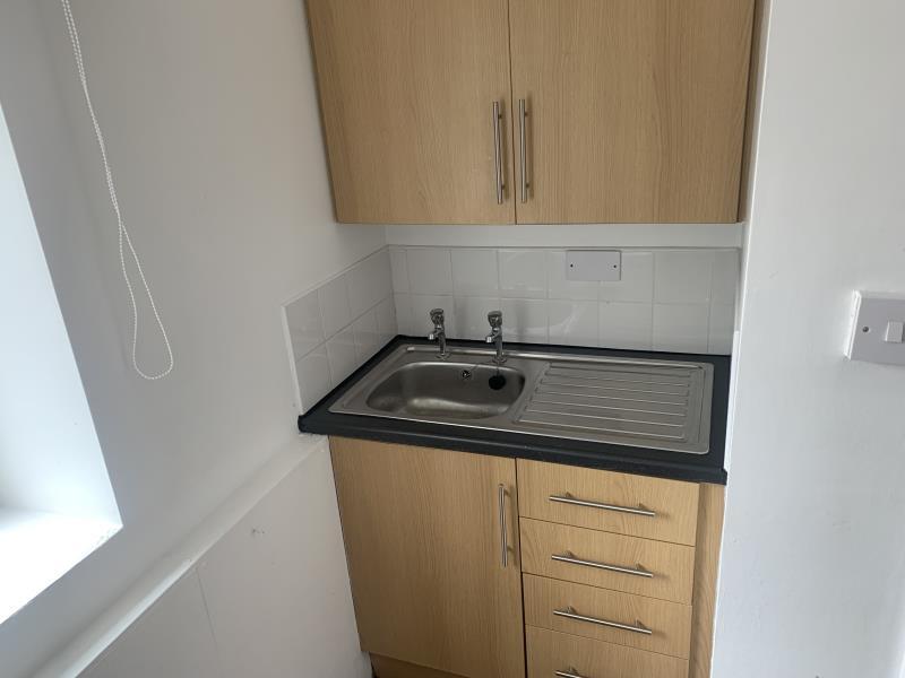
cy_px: 339
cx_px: 452
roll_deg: +4.6
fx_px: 680
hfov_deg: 67.3
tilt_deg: -21.6
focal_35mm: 26
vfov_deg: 53.1
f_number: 1.8
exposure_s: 1/94
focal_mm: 4.25
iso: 100
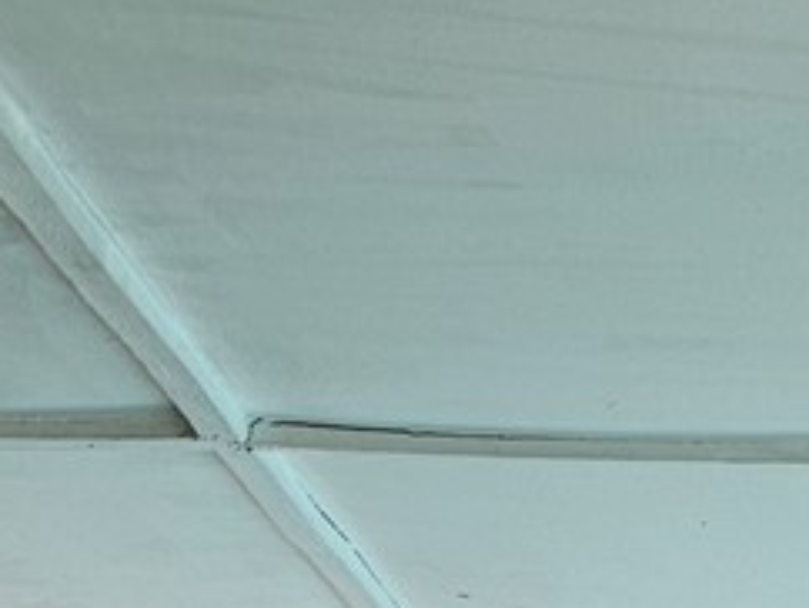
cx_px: -40
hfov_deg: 12.8
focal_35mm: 152
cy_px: 1804
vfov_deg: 8.3
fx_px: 3556
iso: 50
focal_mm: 6.3
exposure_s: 1/180
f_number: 1.7
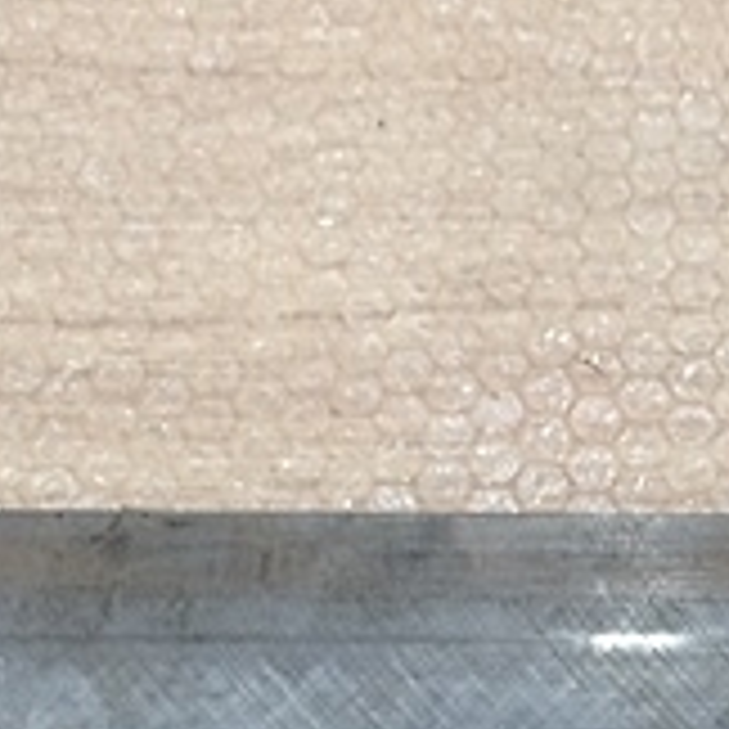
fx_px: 2406
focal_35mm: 101
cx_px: 752
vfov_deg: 16.8
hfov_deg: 16.8
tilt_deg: -62.3
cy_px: 770
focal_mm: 4.15
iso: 64
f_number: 2.2
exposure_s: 1/30
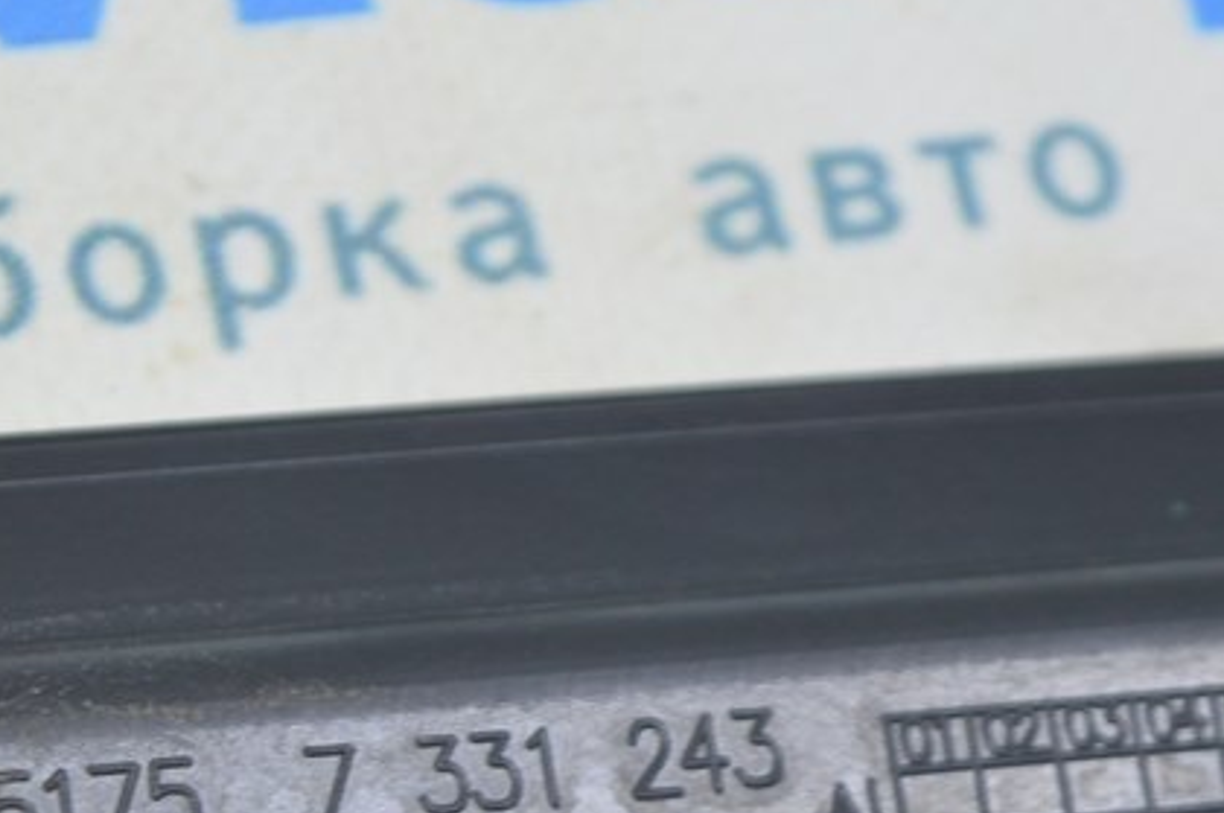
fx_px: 6833
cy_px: 779
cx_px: 245
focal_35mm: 201
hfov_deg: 10.2
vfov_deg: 6.8
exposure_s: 1/20
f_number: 5.6
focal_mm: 55
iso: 400
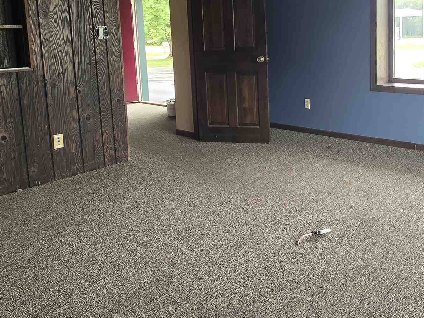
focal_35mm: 30
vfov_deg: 45.6
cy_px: 90
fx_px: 367
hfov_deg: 55.7
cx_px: 339
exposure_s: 1/60
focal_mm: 2.2
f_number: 2.2
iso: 100
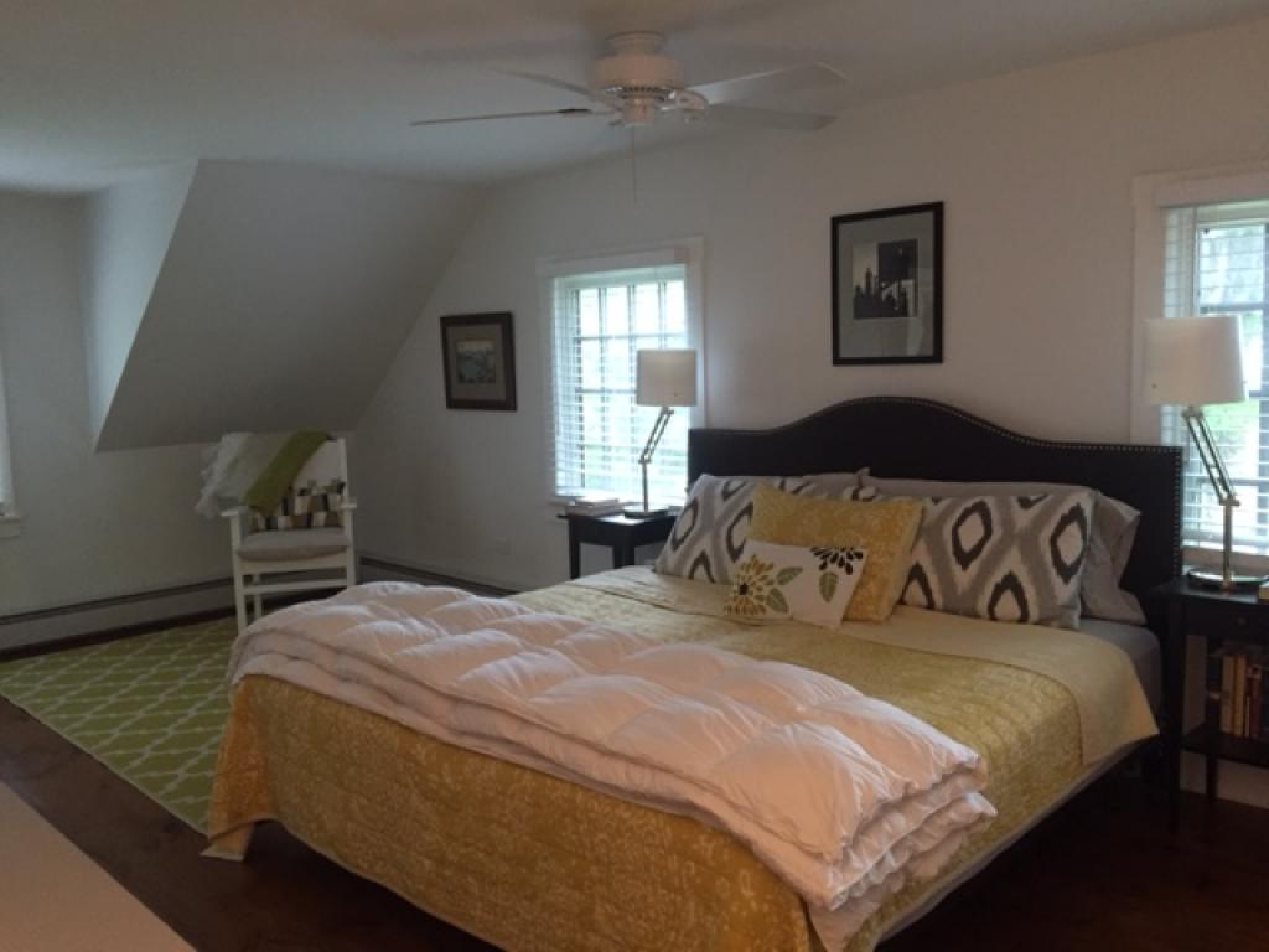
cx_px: 634
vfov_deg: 48.2
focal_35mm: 29
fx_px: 1063
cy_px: 476
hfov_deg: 61.7
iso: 200
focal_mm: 4.15
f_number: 2.2
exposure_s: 1/30
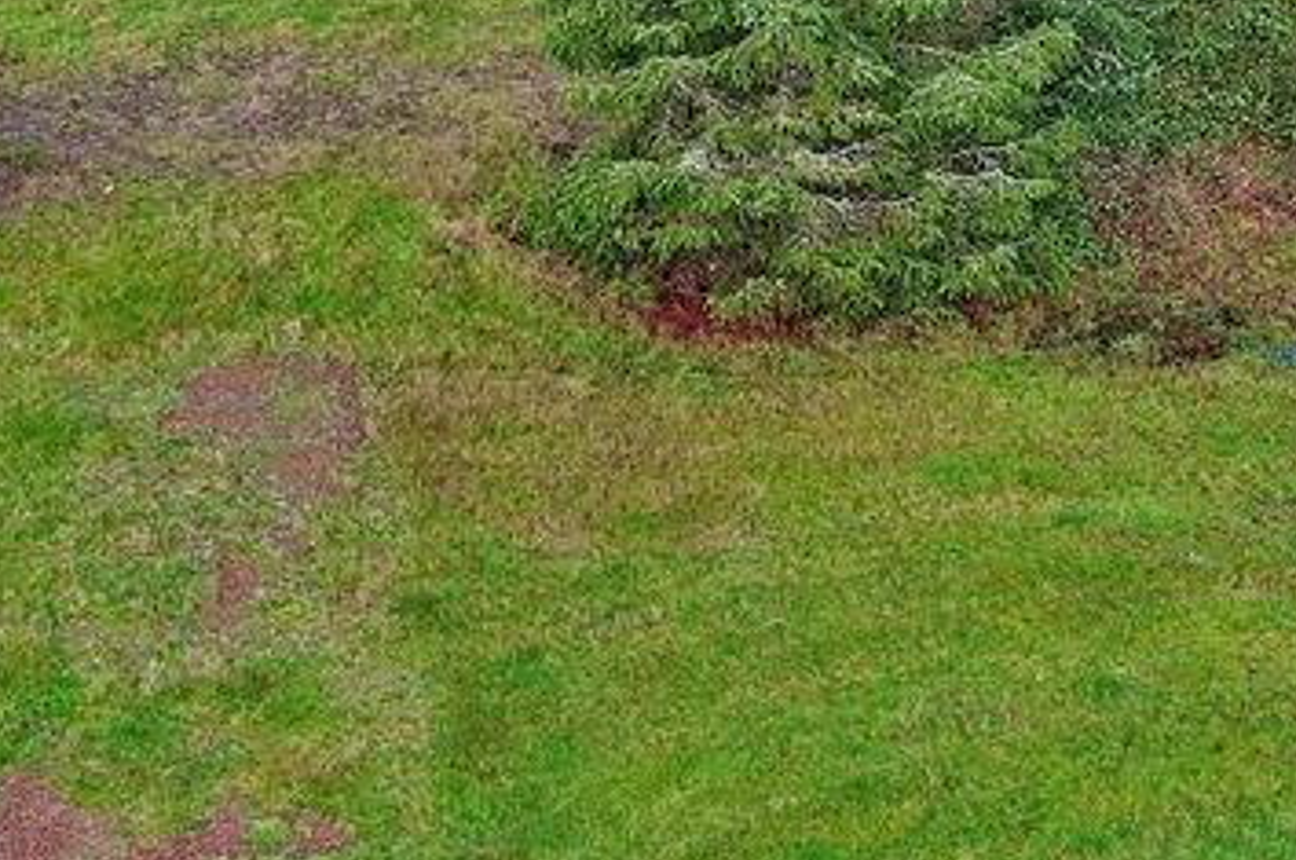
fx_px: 3020
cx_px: 494
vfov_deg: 16.0
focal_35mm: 84
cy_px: 91
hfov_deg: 24.2
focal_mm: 10.57
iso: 100
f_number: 2.8
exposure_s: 1/287
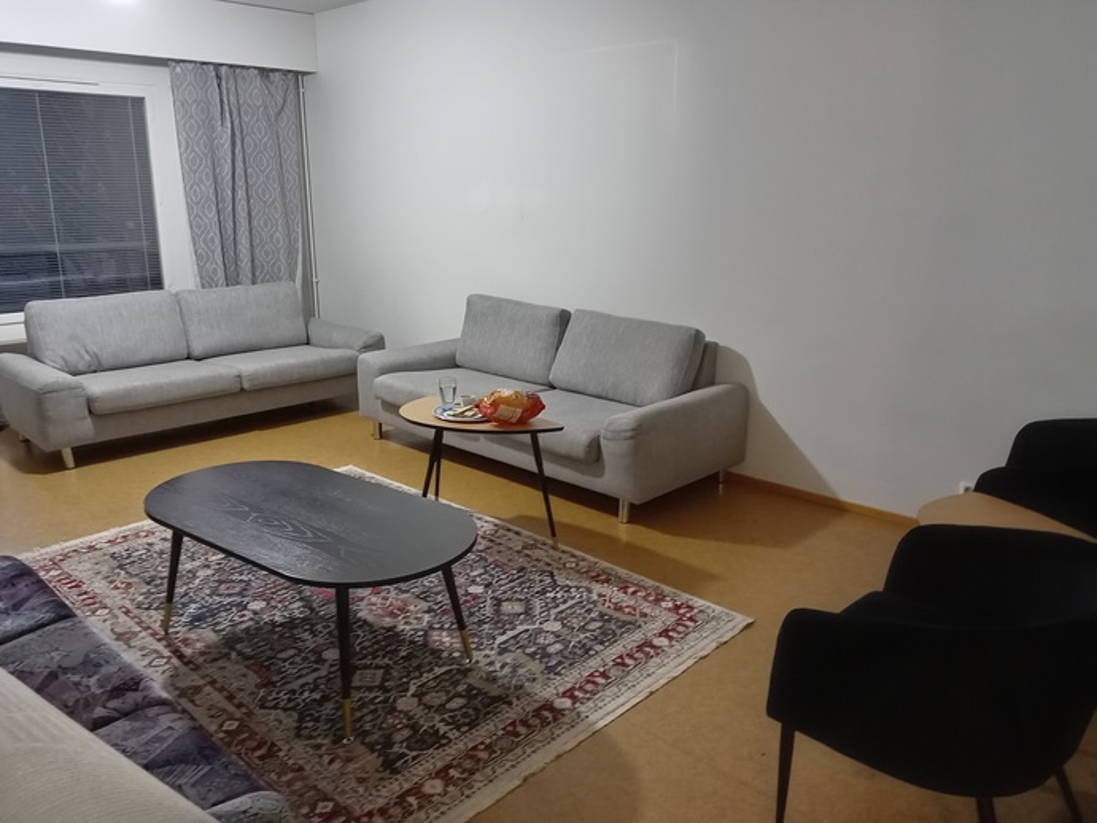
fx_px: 856
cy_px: 412
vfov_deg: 51.4
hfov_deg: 65.3
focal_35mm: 27
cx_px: 548
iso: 1704
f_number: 1.8
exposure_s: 1/20
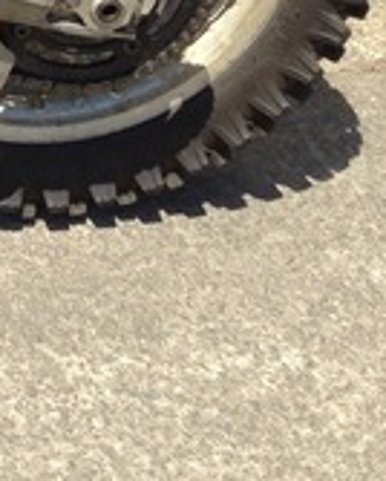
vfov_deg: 11.8
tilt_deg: -29.8
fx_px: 2195
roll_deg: +1.3
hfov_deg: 8.9
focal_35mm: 154
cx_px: -608
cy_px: -302
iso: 50
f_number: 2.4
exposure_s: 1/1043
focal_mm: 4.12
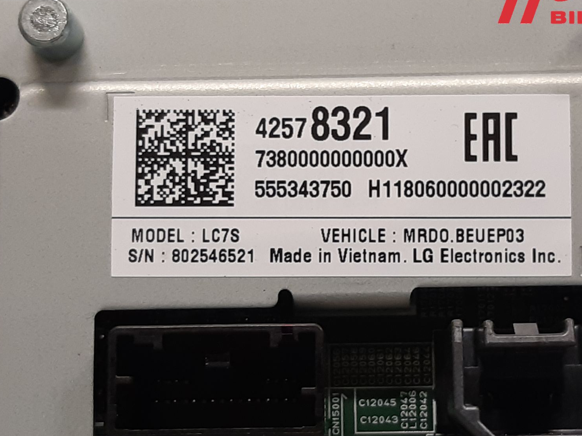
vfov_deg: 39.5
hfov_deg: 51.2
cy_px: 259
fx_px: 605
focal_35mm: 36
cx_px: 336
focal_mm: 3.93
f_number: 1.7
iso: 100
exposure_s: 1/50
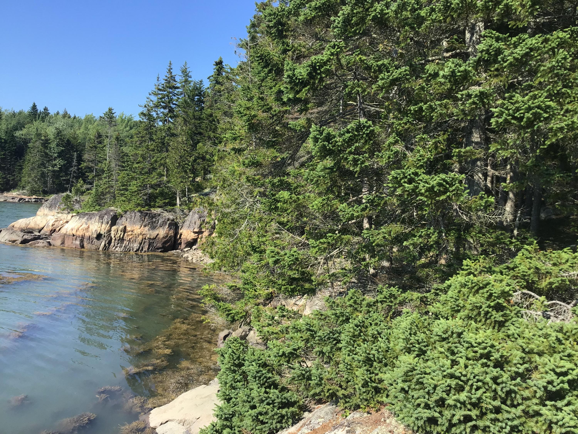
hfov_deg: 58.4
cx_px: 289
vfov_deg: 45.4
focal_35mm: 31
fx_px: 518
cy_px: 217
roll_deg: -1.0
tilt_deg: -2.2
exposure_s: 1/608
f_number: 2.4
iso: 25
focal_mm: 3.3
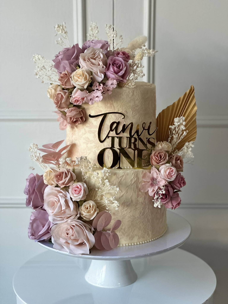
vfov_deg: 25.3
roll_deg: -0.2
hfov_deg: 19.1
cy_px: 152
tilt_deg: -12.4
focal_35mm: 77
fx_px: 676
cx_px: 114
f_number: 2.8
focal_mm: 9
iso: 200
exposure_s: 1/121
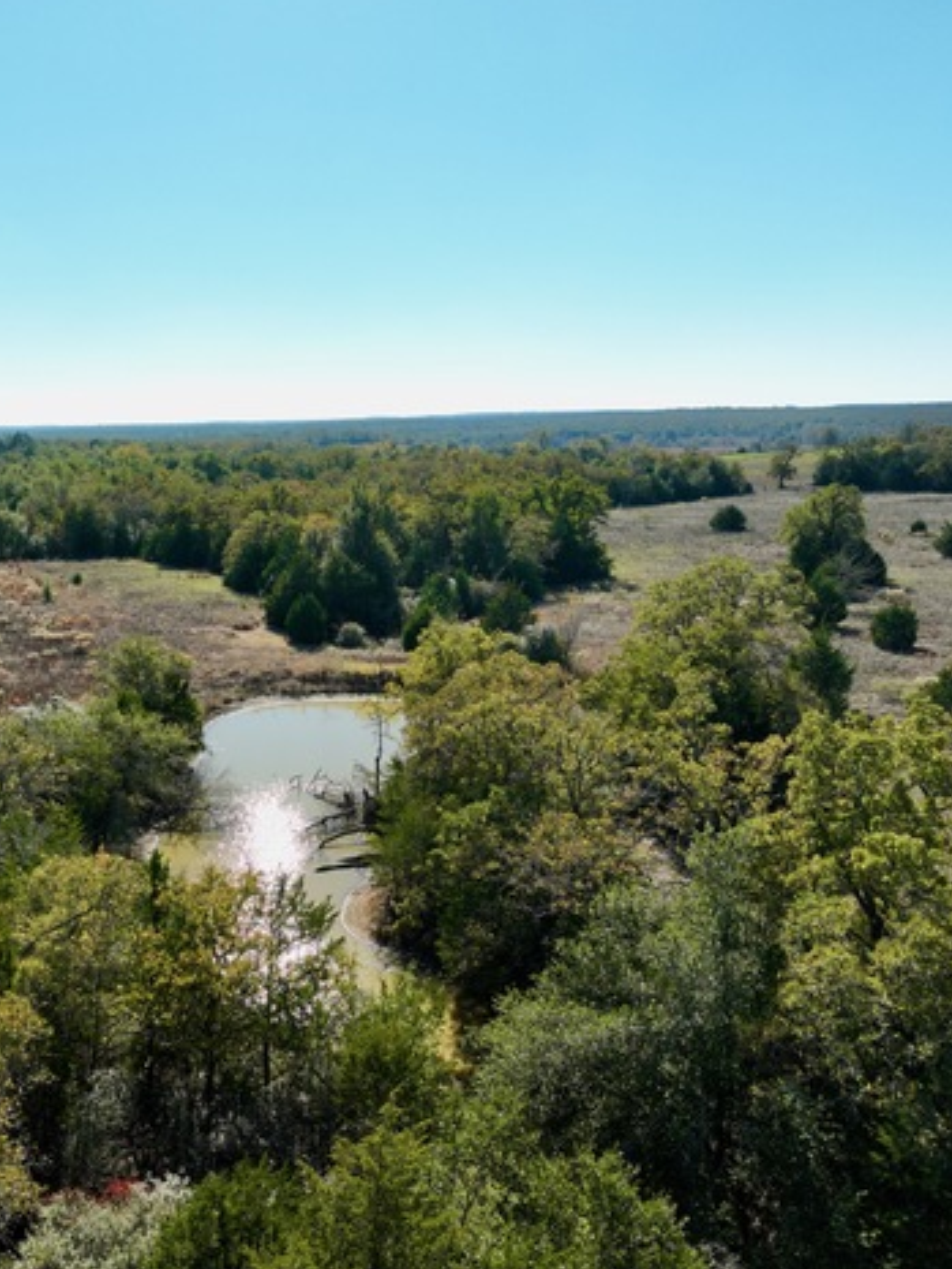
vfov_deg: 55.3
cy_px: 617
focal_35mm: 33
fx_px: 1210
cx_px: 306
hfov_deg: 42.3
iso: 100
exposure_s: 1/60
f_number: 4
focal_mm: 12.29
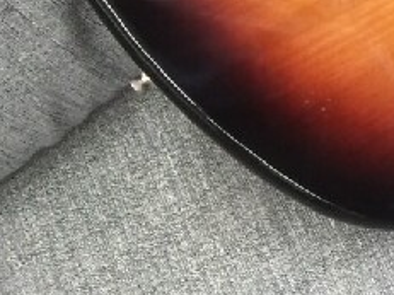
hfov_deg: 15.1
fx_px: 1286
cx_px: 713
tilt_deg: -56.3
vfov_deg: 12.0
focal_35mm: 113
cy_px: -253
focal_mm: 4.15
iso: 64
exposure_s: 1/30
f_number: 2.2
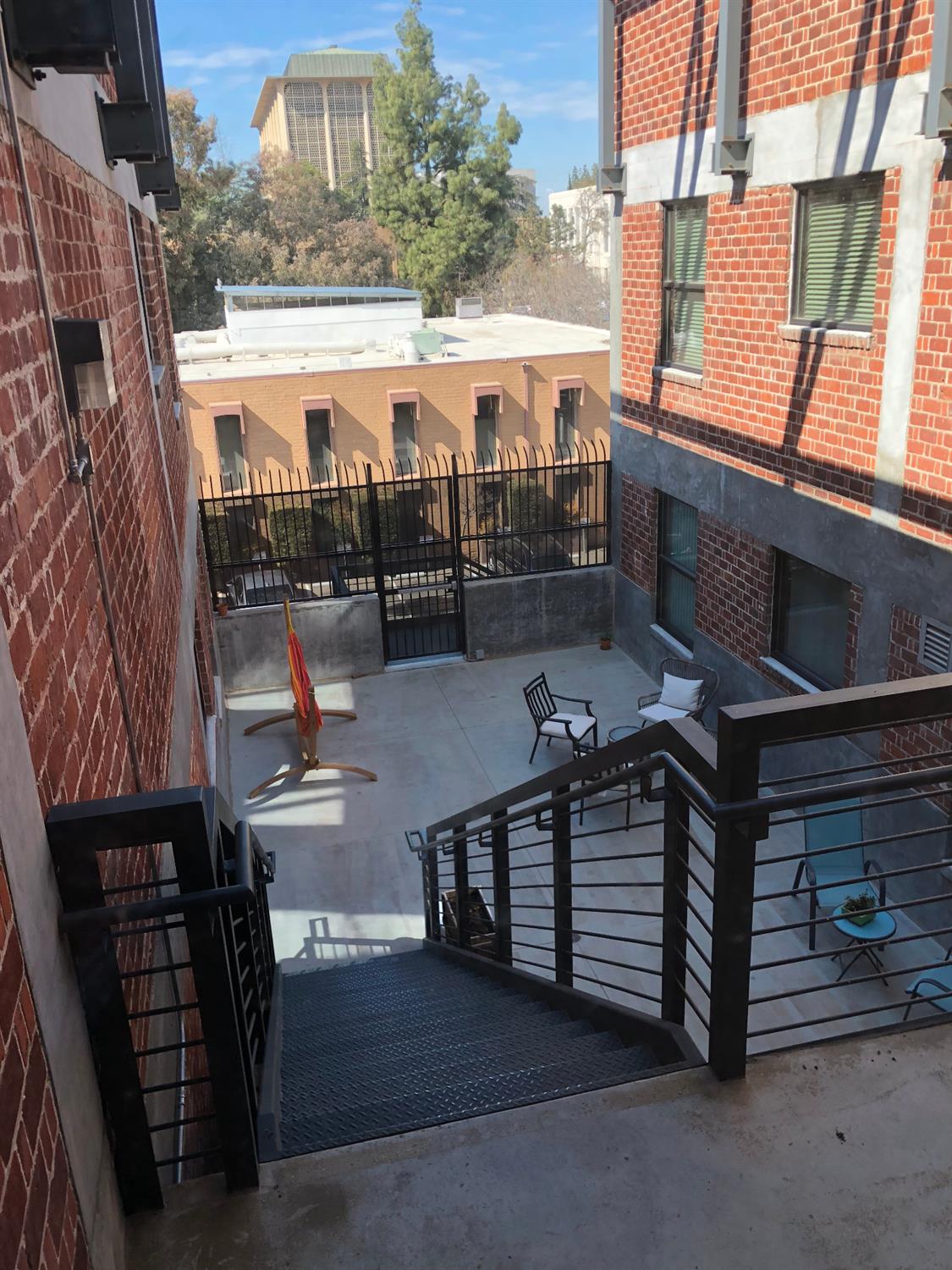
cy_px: 635
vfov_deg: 63.4
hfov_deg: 49.7
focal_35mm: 28
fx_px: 1027
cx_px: 476
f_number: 1.8
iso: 20
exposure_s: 1/384
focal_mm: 4
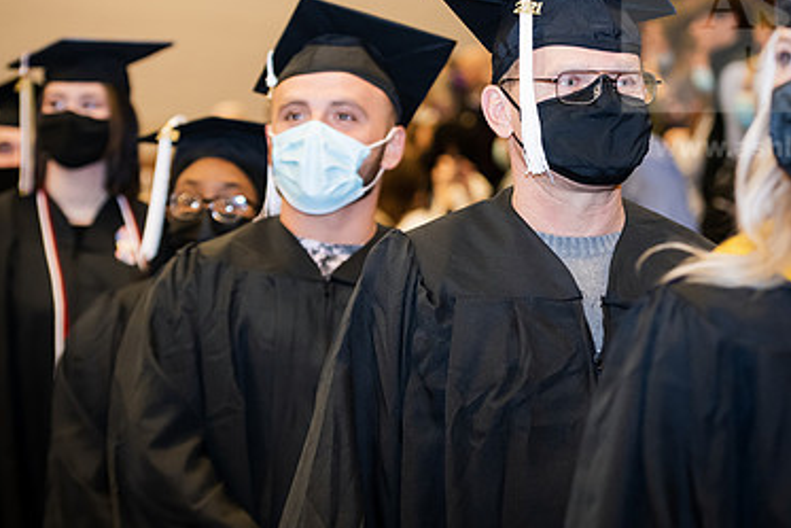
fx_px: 3143
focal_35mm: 143
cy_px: 192
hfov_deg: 14.3
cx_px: 558
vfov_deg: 9.6
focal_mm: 92
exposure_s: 1/200
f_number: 3.5
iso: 1600
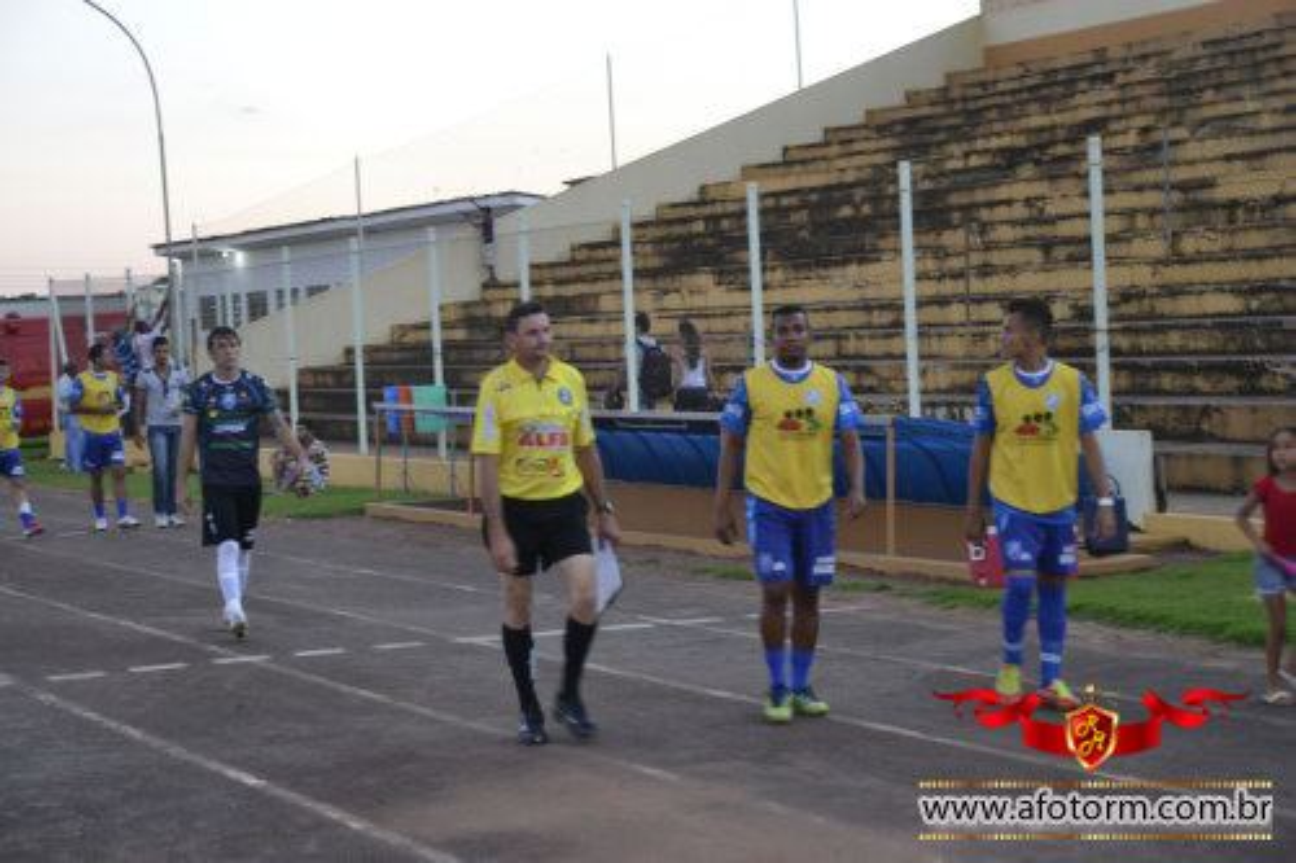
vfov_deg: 18.2
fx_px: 2699
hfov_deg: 27.0
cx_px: 648
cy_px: 432
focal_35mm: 75
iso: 720
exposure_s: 1/60
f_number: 4.8
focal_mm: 50
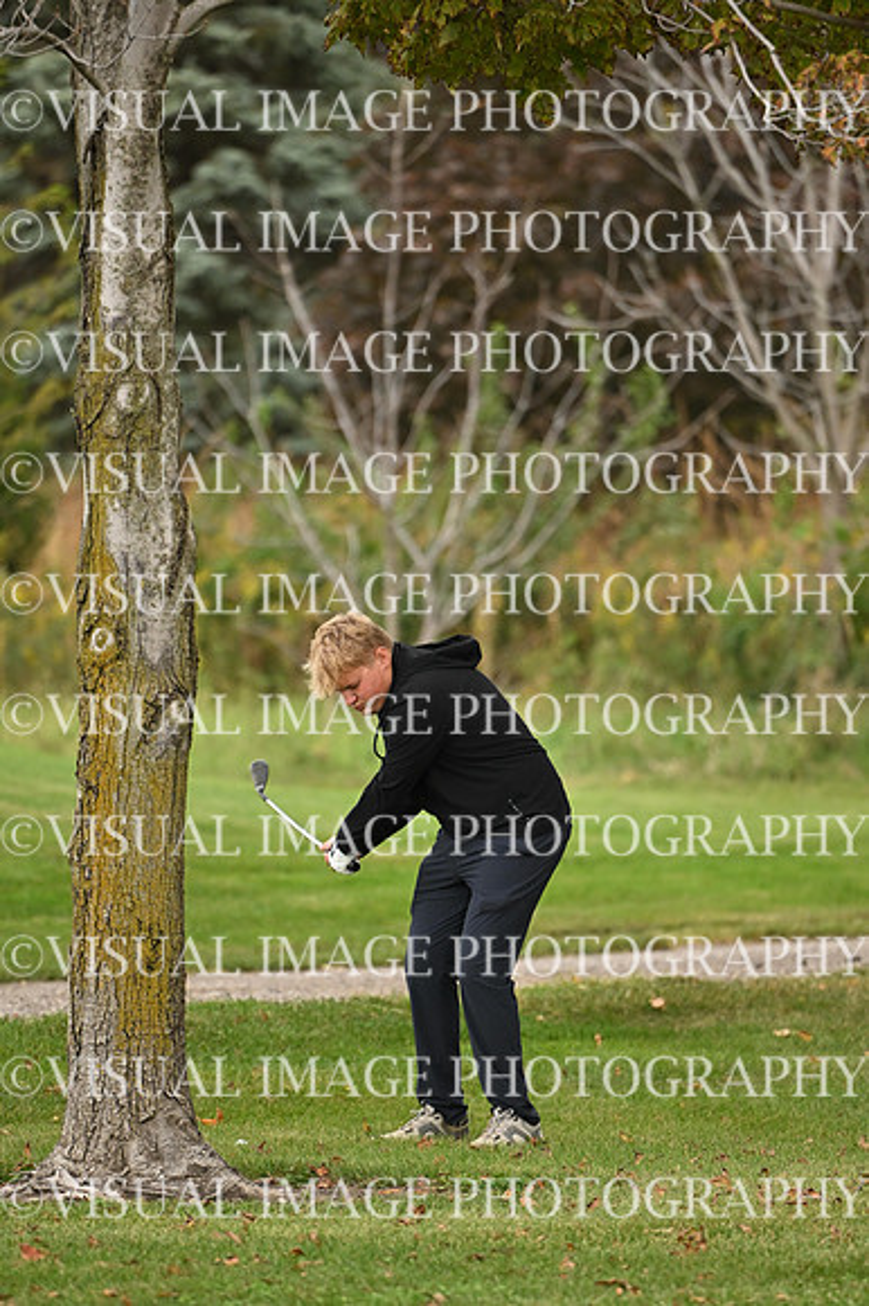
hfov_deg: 4.6
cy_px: 653
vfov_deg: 6.9
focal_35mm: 300
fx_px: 10875
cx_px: 434
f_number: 2.8
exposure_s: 1/2500
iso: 1600
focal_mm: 200
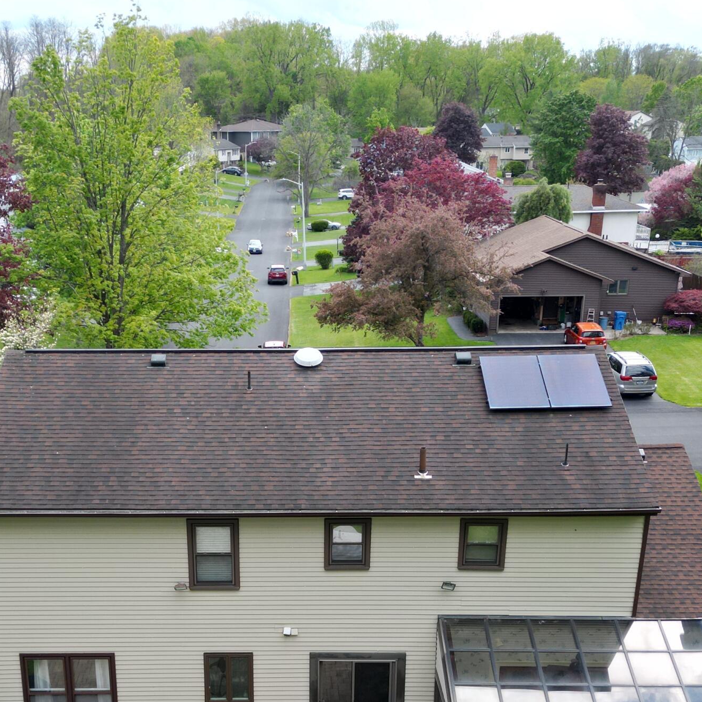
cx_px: 266
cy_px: 563
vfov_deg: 34.3
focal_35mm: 48
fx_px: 1101
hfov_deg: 35.2
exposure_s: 1/1250
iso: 140
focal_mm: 6.72
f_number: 1.7
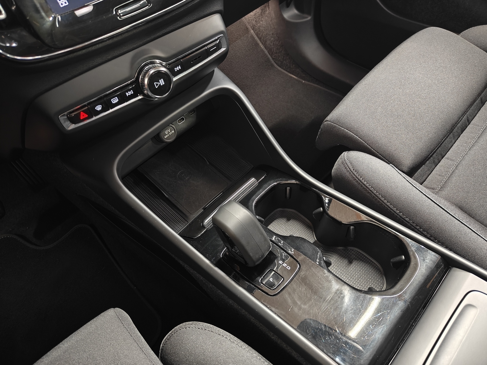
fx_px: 338
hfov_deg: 71.6
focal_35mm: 24
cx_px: 244
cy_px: 182
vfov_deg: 56.8
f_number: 1.8
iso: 1600
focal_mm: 5.59
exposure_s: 1/20
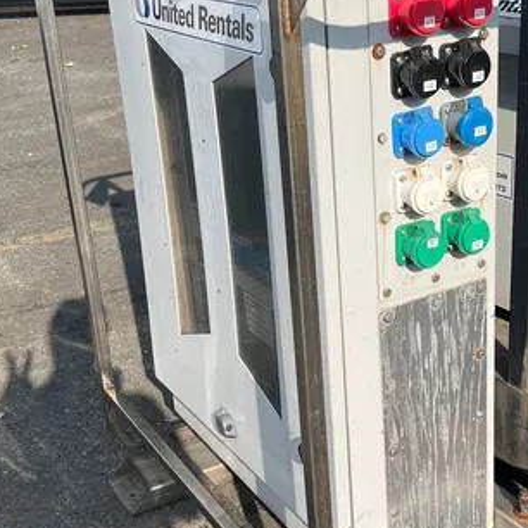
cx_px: 326
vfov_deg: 31.1
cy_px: 261
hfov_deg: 31.0
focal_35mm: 55
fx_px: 949
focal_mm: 5.1
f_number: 1.6
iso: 50
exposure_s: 1/3135
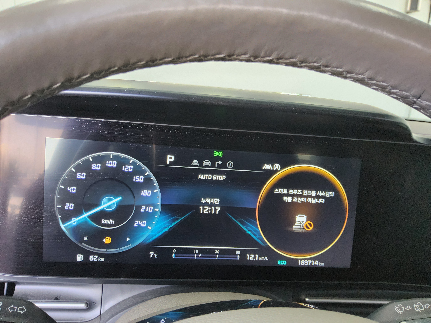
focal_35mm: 25
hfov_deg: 69.4
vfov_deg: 54.9
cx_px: 216
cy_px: 162
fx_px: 311
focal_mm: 3.08
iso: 640
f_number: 2
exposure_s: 1/120
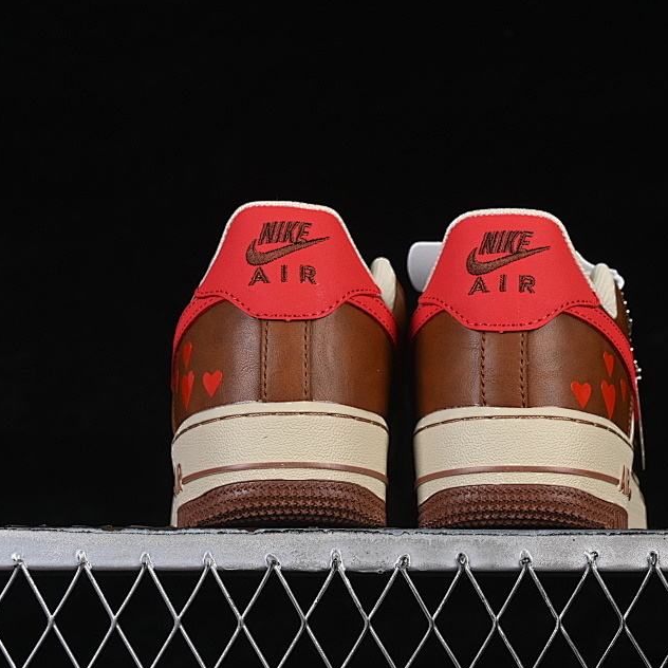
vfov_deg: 16.0
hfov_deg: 16.0
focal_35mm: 109
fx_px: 2380
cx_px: 414
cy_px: 292
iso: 160
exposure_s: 1/80
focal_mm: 50
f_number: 8
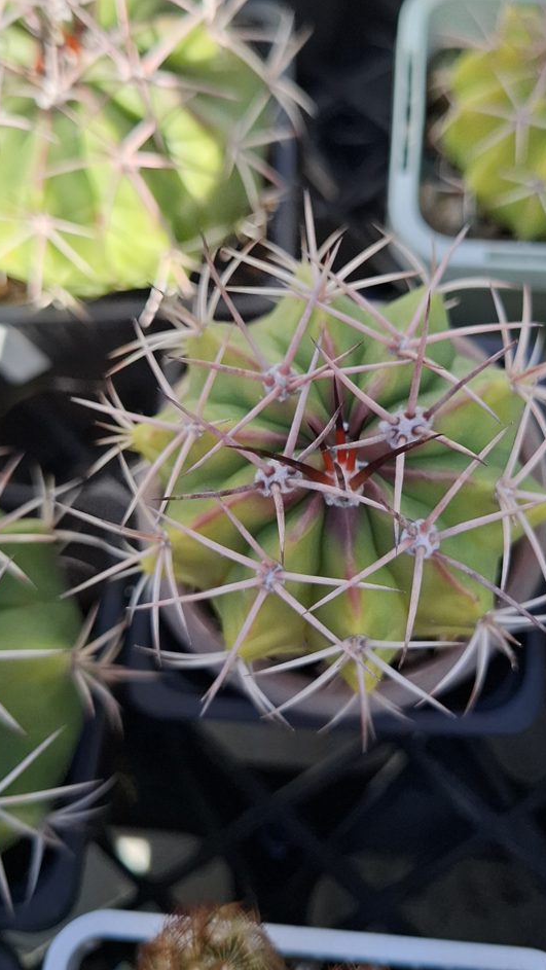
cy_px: 460
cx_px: 385
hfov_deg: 34.2
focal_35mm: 34
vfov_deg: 58.0
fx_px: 874
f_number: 1.8
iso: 50
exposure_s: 1/251
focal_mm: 5.54
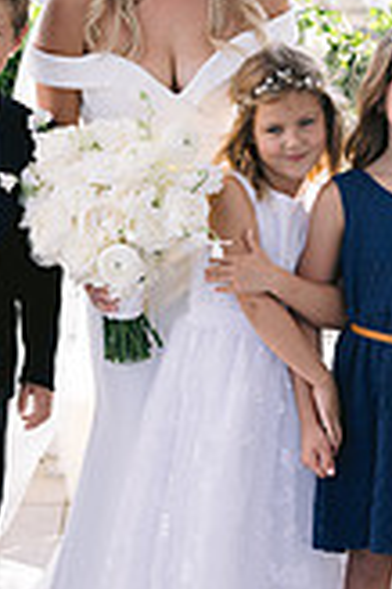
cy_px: 251
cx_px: 191
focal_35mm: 137
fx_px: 2242
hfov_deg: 10.0
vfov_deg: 15.0
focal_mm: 50
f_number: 2.8
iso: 200
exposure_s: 1/640
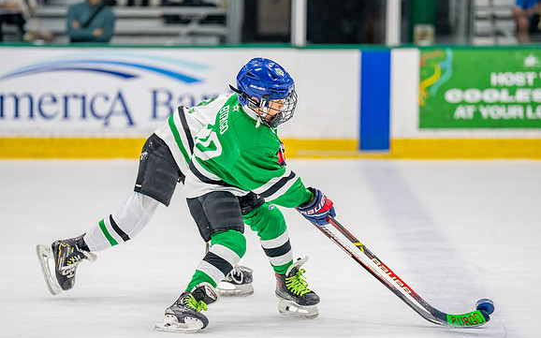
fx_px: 2771
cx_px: 257
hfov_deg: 11.1
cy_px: 173
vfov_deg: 7.0
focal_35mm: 188
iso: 800
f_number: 2.8
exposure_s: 1/1250
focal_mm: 153
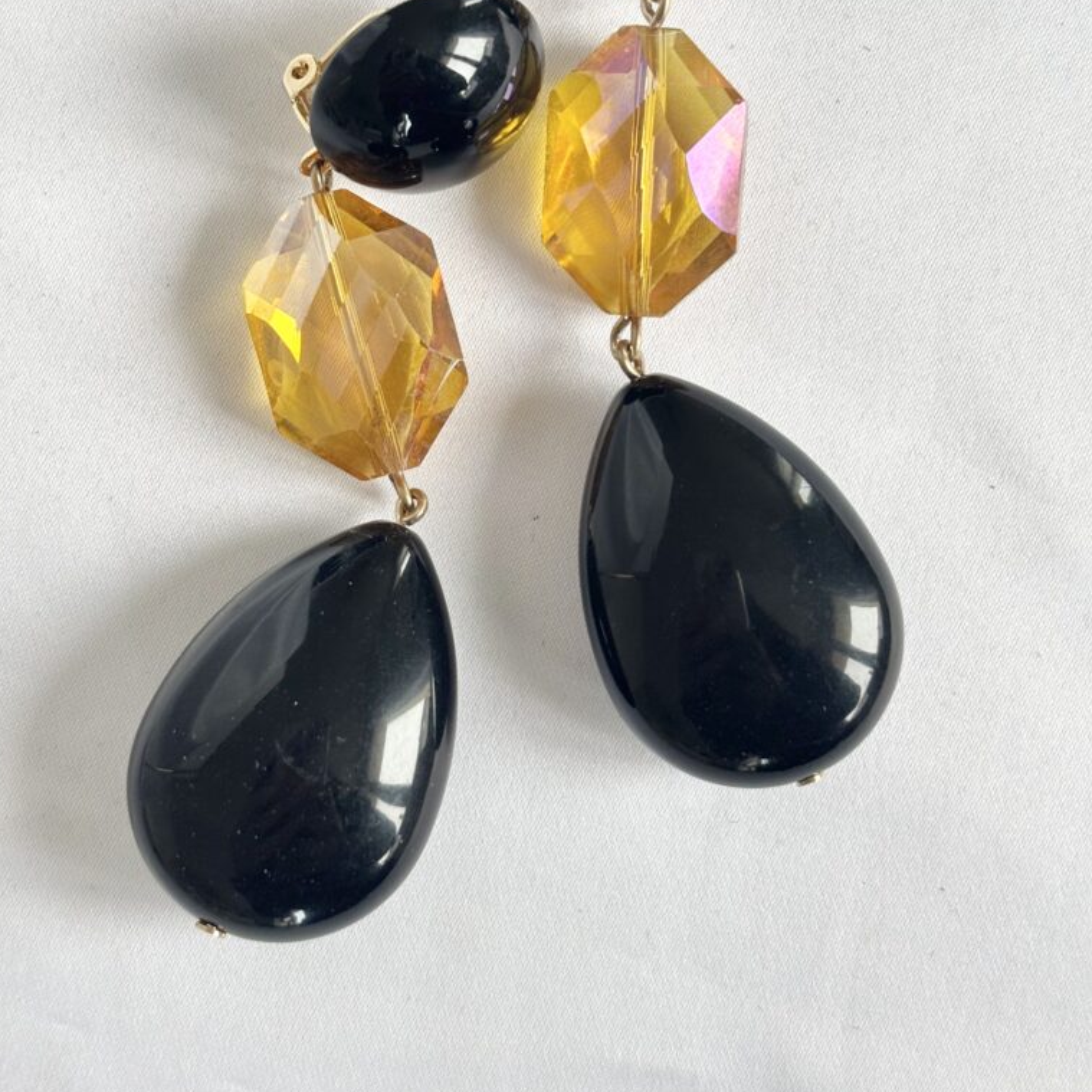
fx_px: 2213
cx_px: 542
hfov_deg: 27.7
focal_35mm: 62
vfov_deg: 27.6
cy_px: 374
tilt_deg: -86.9
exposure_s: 1/94
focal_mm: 5.96
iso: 50
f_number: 1.6
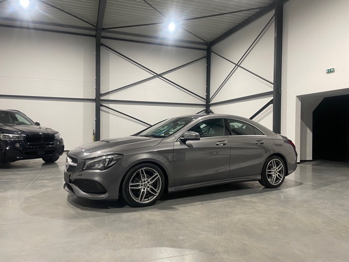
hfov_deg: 67.3
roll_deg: -0.6
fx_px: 262
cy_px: 131
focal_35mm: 26
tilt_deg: -0.3
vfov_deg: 53.1
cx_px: 174
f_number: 1.6
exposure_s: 1/50
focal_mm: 4.2
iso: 80
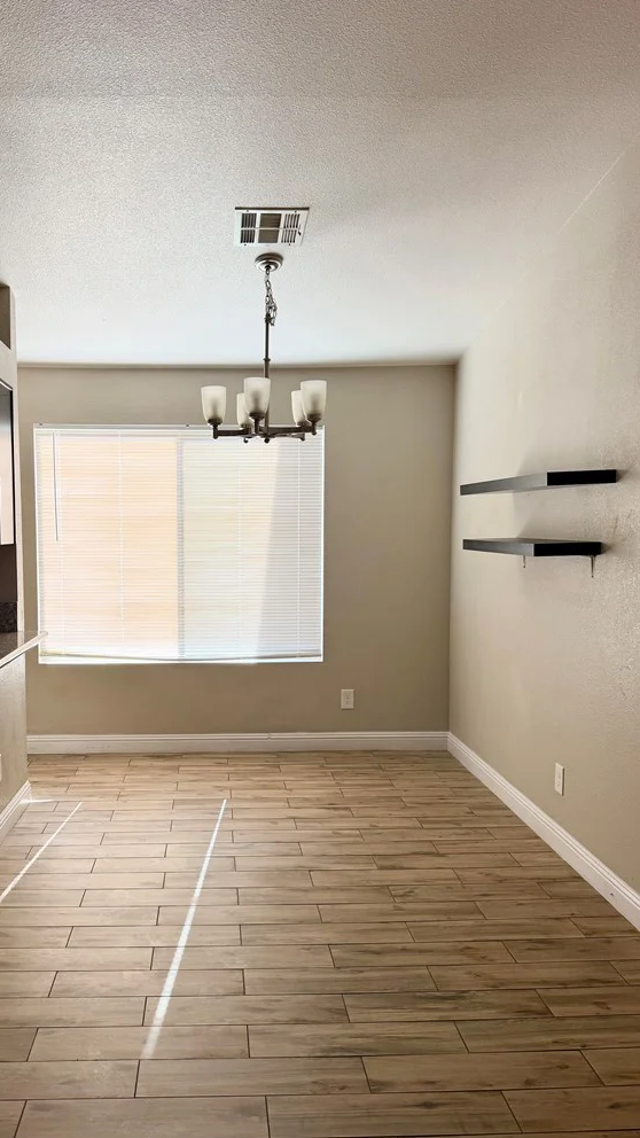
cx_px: 241
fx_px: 815
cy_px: 584
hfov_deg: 42.6
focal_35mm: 27
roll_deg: +0.4
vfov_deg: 69.8
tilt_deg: -3.7
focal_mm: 6.76
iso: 80
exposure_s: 1/228
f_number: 1.78
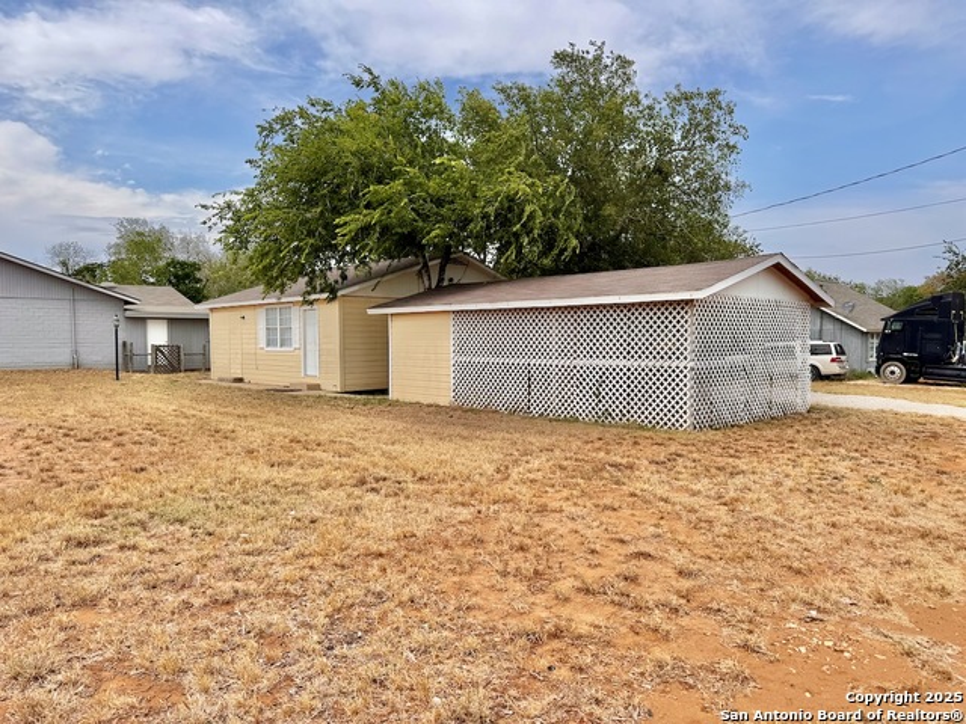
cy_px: 362
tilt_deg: -2.4
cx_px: 483
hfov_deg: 71.6
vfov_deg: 56.8
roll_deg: +0.9
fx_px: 670
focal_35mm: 24
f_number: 1.78
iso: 80
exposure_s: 1/4049
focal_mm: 6.76
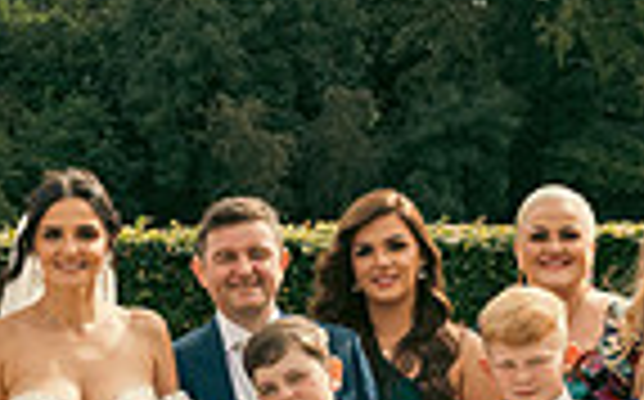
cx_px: 185
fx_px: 2244
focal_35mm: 128
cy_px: 366
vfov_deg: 10.2
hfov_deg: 16.3
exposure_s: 1/500
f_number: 5.6
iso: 200
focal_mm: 31
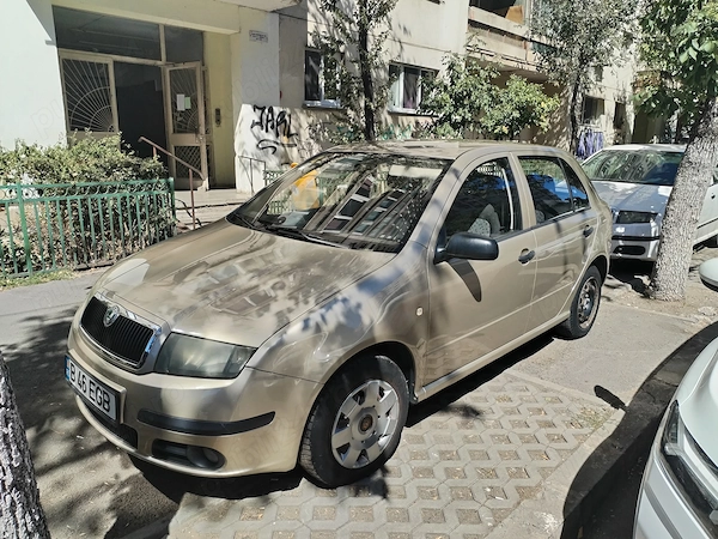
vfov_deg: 53.1
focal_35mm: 26
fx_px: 539
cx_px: 359
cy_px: 270
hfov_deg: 67.3
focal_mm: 4.75
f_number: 1.8
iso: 100
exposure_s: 1/997
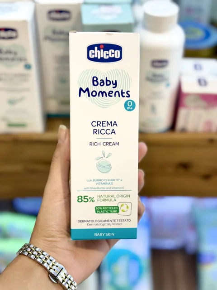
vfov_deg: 36.8
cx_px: 108
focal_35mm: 52
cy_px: 145
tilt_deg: -40.6
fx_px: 435
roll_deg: -0.3
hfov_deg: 28.0
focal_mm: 5.96
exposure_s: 1/100
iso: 50
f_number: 1.6
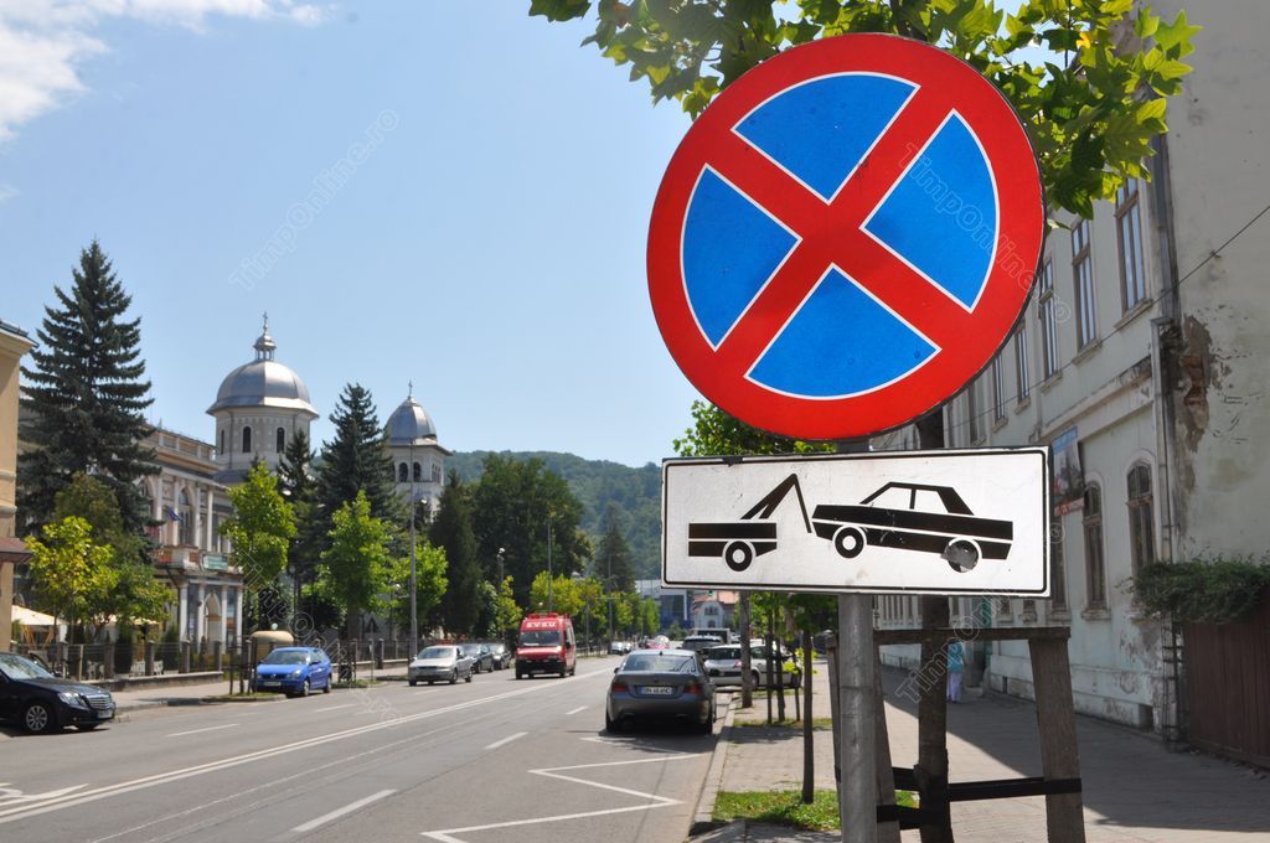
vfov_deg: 36.8
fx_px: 1268
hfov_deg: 53.2
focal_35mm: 36
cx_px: 635
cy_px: 422
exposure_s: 1/200
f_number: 13
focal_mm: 24
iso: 200
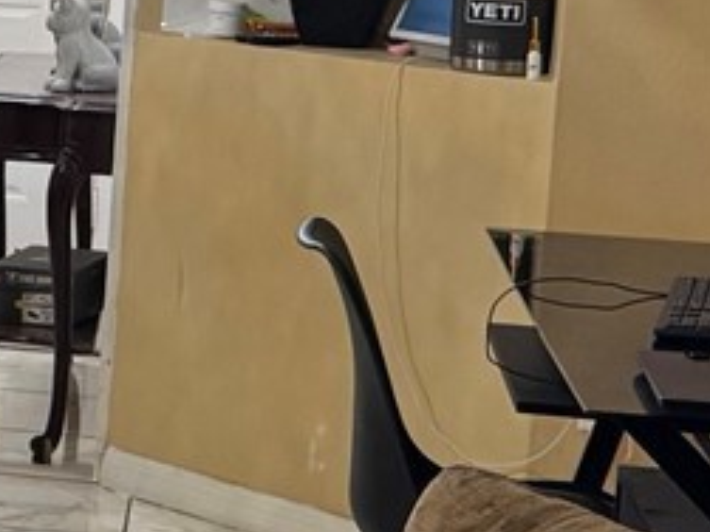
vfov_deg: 9.7
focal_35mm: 153
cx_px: -857
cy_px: 204
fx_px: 3137
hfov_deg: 11.3
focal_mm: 6.76
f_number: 1.78
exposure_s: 1/60
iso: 200
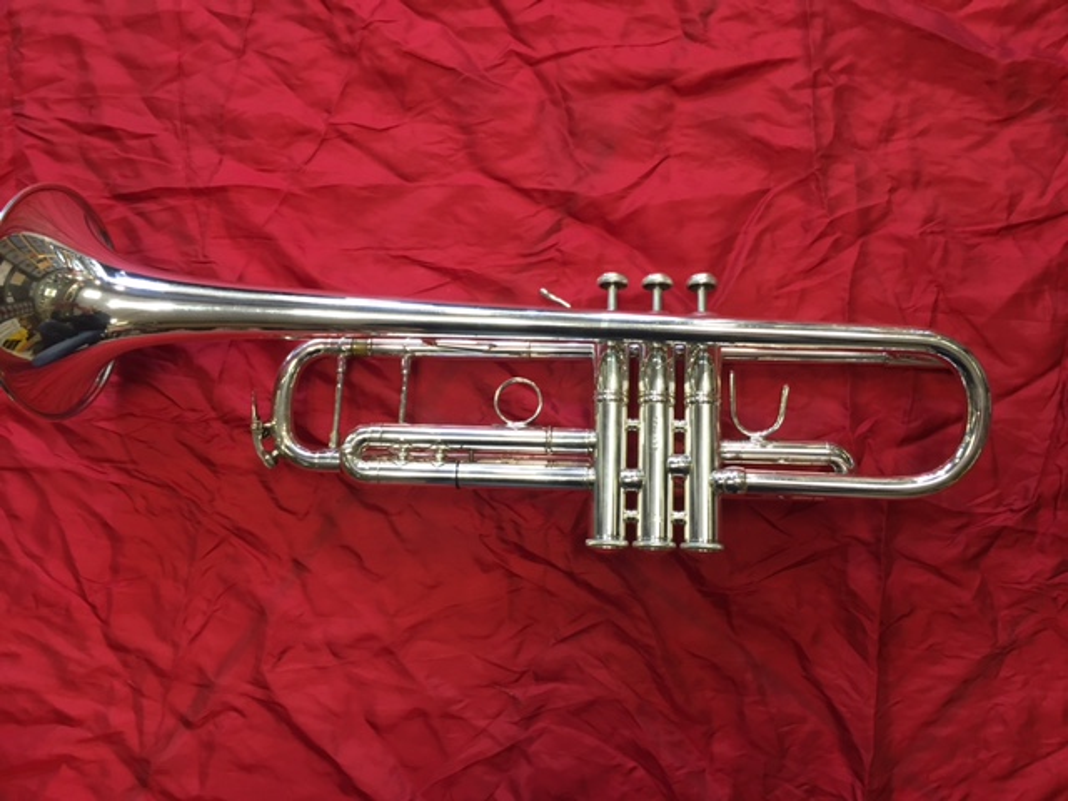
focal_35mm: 29
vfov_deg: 48.2
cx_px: 534
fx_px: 895
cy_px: 400
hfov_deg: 61.7
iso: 125
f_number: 2.2
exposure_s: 1/33
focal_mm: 4.15
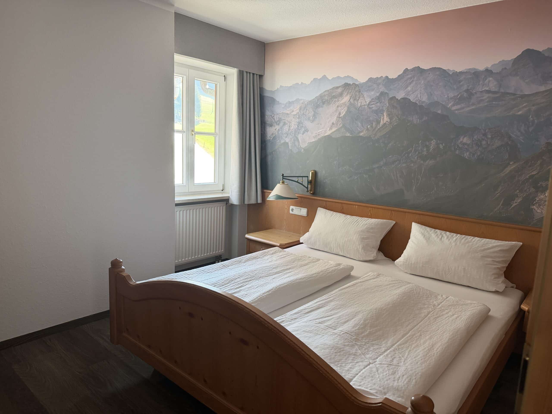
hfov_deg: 71.6
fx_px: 383
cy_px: 207
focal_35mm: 24
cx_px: 276
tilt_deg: -8.3
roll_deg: -2.3
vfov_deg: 56.8
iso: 200
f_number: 1.78
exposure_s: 1/95
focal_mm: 6.76
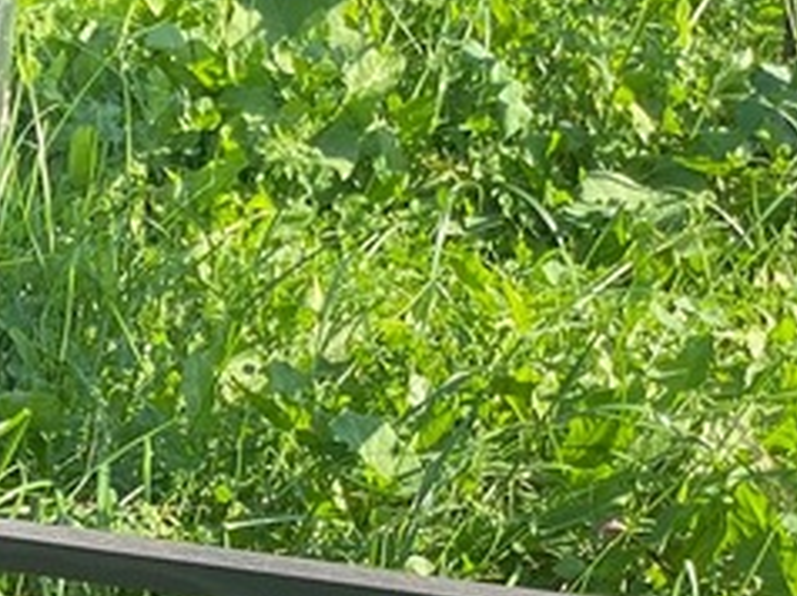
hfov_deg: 10.8
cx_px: -439
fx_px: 4025
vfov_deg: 8.3
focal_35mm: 175
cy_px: 850
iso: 20
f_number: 2
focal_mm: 6
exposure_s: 1/452
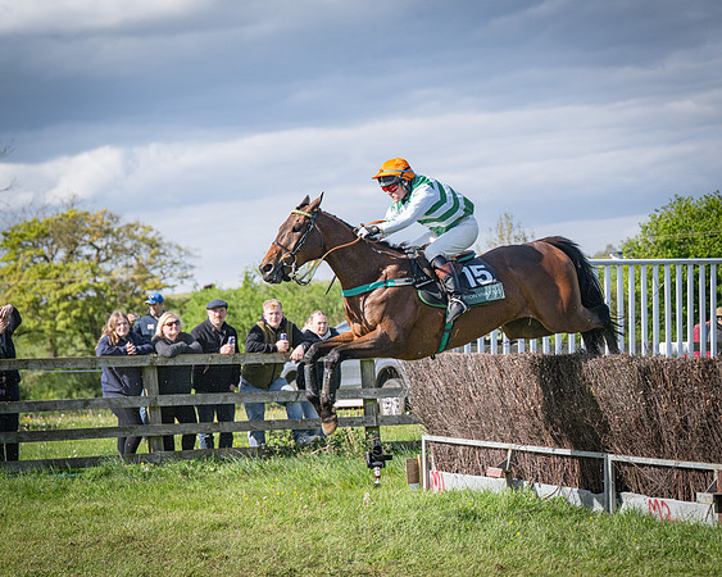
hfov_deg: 17.4
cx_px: 361
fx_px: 2358
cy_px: 288
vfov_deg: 14.0
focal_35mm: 110
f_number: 4
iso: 400
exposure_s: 1/3200
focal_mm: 98
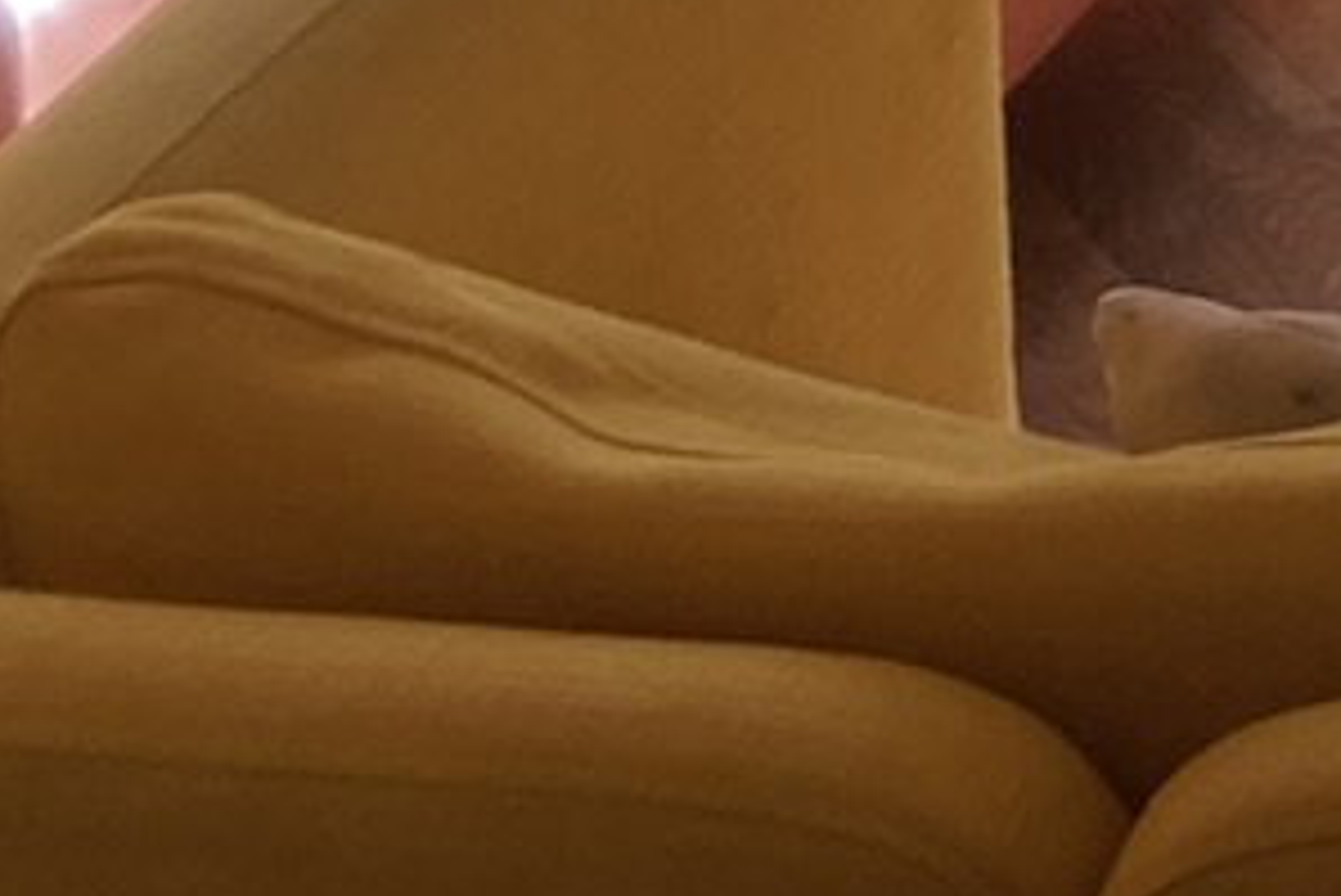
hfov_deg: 9.2
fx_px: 7453
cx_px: 3222
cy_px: -1891
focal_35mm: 200
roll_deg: -0.5
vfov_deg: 6.3
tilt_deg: -6.6
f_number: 1.8
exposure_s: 1/159
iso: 20
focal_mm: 3.99
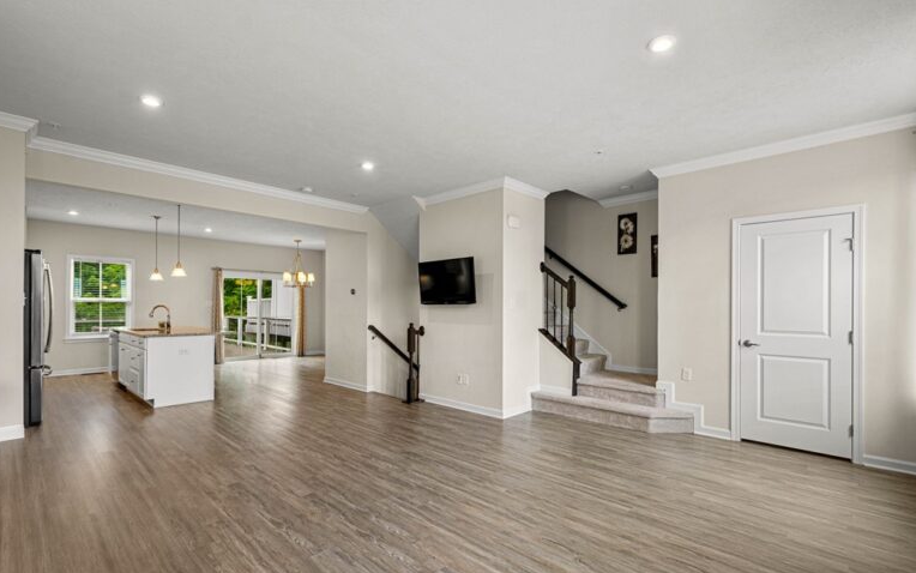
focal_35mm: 16
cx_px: 446
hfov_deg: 97.8
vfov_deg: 71.3
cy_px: 300
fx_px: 400
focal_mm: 10
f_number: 6.3
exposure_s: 1/13
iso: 250
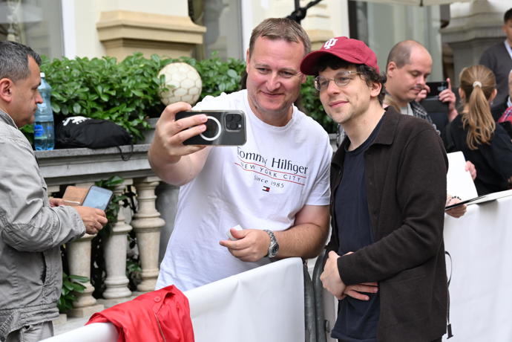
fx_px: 1024
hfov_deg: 28.1
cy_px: 171
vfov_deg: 18.9
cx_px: 256
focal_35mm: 72
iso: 1000
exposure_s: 1/1000
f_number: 4.5
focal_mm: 48
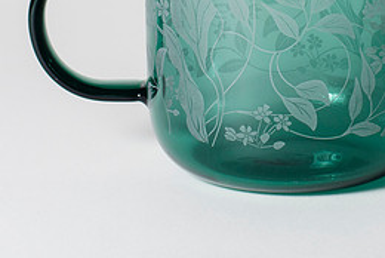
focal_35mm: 171
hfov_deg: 12.0
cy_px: -13
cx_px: 283
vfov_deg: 8.0
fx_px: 1831
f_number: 16
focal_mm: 50
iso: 200
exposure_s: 1/250
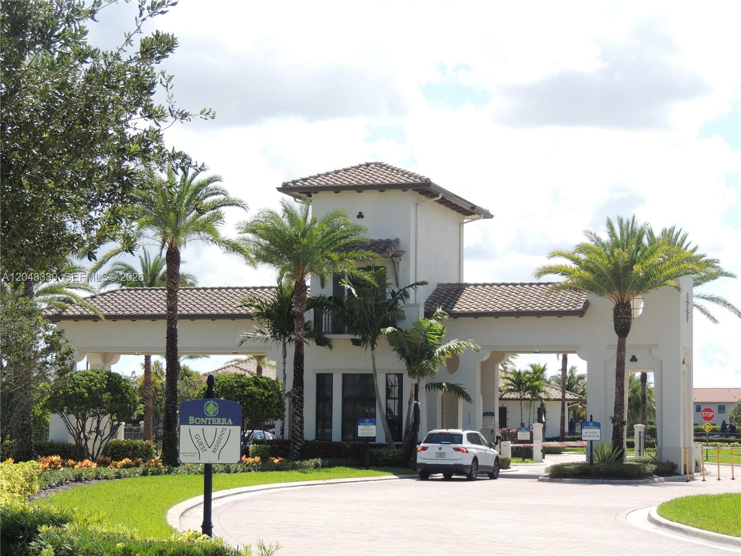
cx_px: 370
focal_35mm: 85
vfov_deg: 17.4
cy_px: 278
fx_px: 1820
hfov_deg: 23.0
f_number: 4
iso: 100
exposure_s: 1/500
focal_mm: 15.1
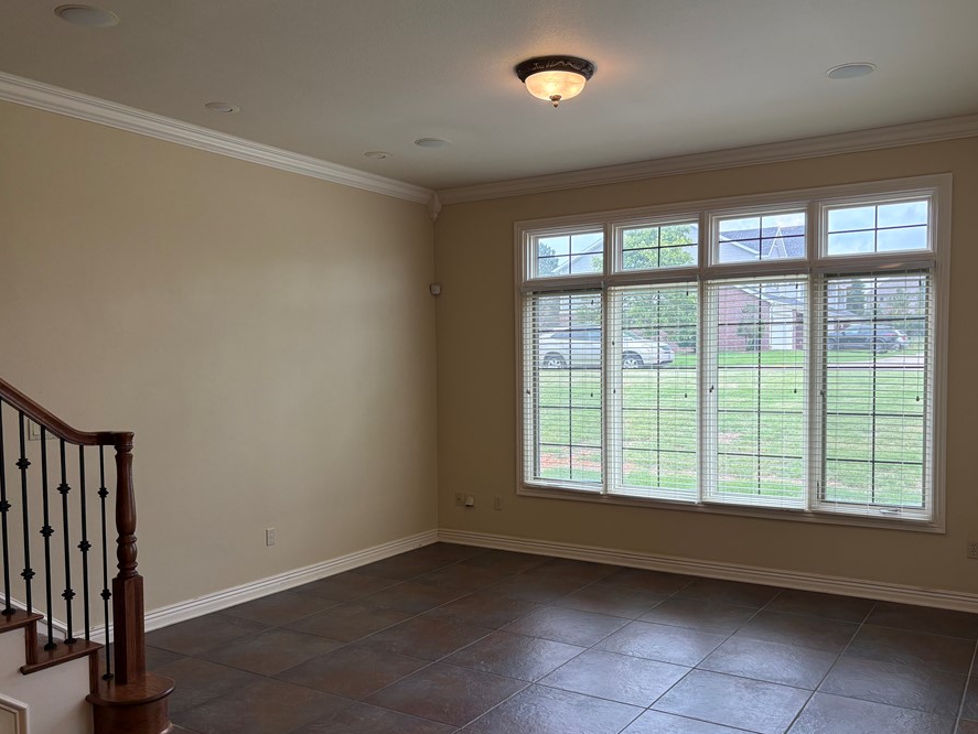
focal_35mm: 30
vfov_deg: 46.7
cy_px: 407
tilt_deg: -2.4
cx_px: 509
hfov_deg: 59.9
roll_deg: +0.8
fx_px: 848
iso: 100
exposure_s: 1/228
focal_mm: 5.96
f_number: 1.6
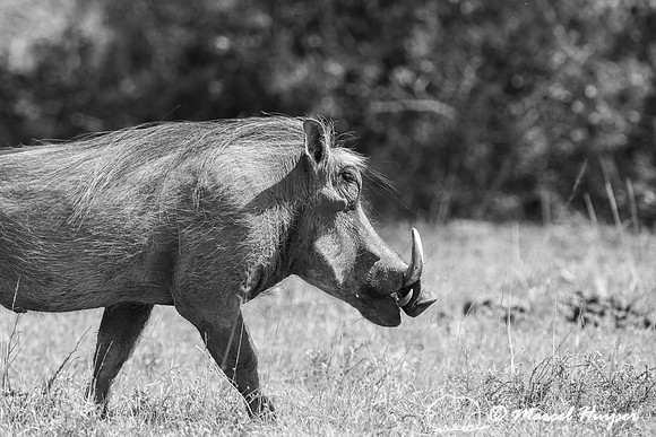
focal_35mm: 668
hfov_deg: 3.1
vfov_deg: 2.1
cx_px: 291
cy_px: 194
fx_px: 12179
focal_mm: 600
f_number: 9
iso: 800
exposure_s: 1/1250
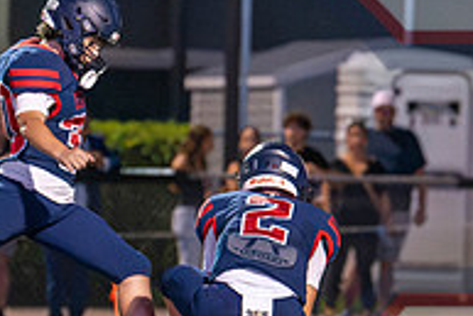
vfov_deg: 2.2
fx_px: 8126
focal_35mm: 618
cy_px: 252
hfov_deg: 3.3
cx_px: 287
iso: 9000
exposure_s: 1/1000
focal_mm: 135
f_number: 2.8
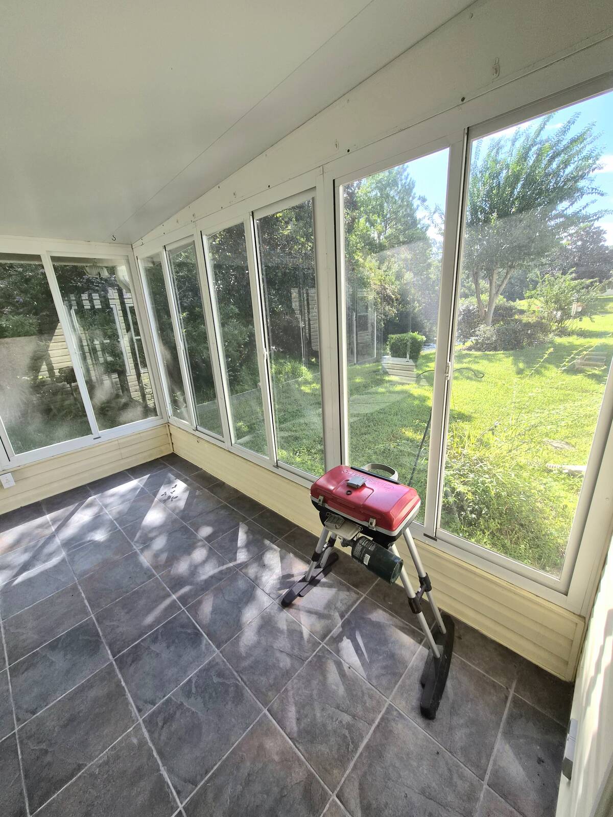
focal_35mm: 13
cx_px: 306
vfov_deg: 106.2
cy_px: 408
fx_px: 307
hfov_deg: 89.9
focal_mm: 1.7
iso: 25
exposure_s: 1/213
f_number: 2.2
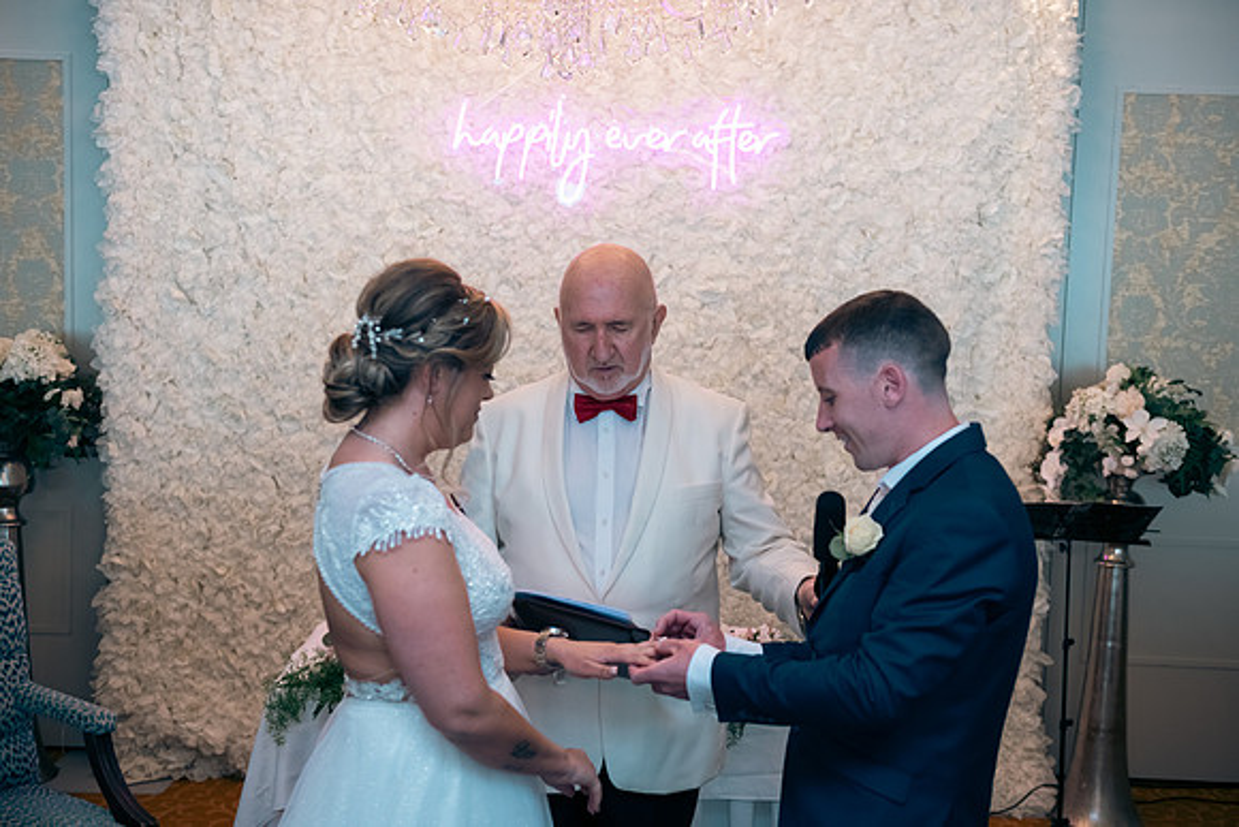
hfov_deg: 44.5
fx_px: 1515
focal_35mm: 44
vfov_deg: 30.5
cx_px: 620
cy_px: 414
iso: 640
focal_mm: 44
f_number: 3.5
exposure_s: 1/160
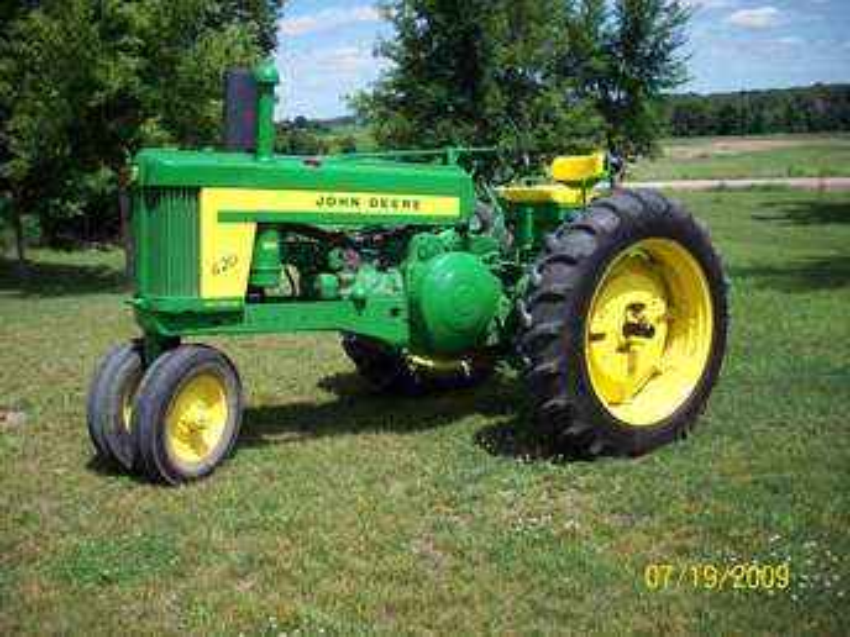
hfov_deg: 50.1
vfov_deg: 38.7
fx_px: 909
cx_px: 425
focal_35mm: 37
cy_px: 318
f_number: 5.6
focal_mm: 6.2
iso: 80
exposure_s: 1/328
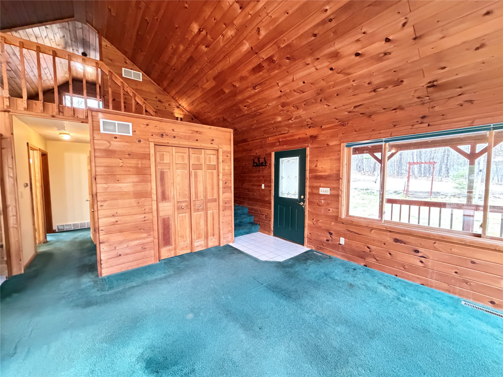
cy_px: 188
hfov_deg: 102.1
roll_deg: +0.4
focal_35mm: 14
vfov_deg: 85.7
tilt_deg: -2.7
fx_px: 203
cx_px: 252
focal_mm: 2.22
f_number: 2.2
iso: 1250
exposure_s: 1/40
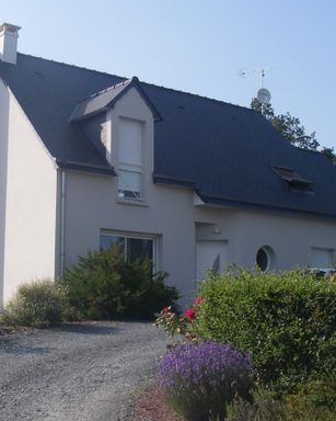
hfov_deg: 26.1
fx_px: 721
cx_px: 119
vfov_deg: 32.5
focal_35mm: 58
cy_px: 220
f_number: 6.6
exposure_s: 1/250
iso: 80
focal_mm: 6.3
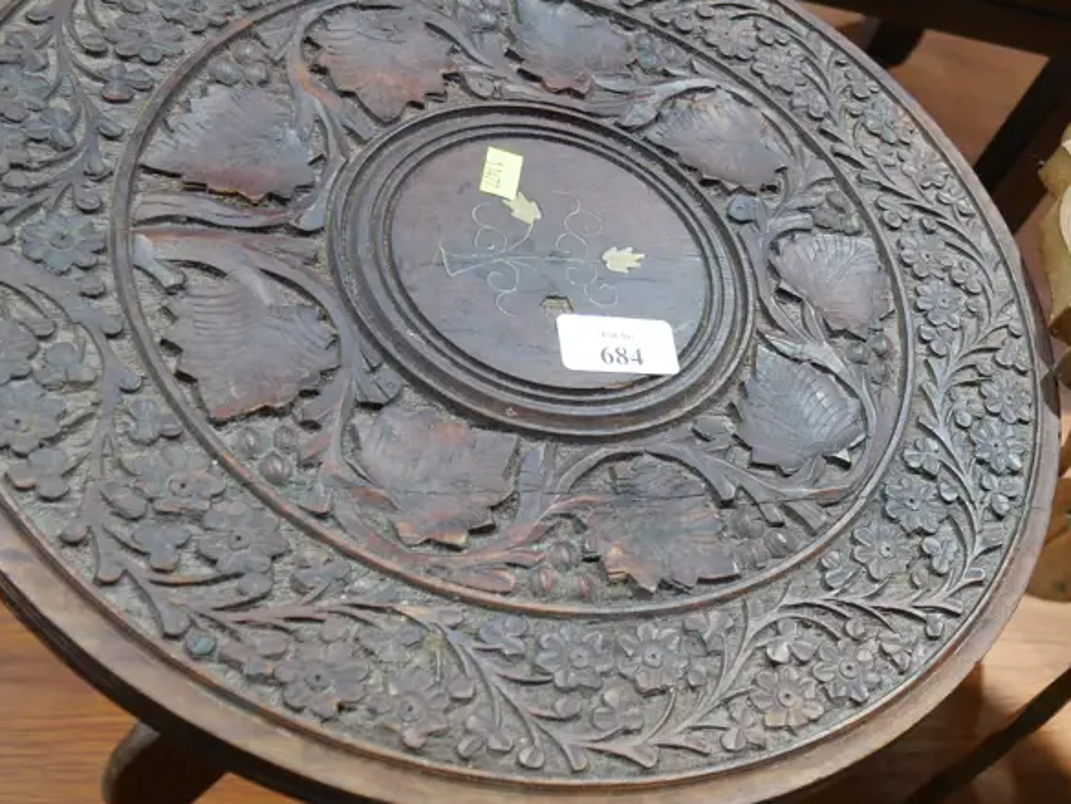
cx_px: 882
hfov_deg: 37.3
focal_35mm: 49
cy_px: 467
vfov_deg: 29.6
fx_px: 1516
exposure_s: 1/60
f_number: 3.5
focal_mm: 14
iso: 320
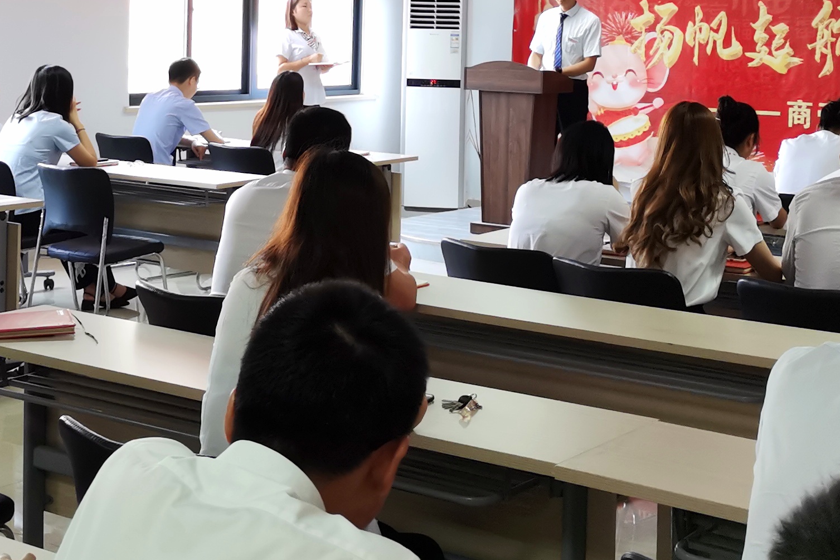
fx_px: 1586
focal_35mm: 68
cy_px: 47
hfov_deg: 29.7
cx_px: 393
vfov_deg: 19.6
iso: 400
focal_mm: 5.58
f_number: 1.8
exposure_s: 1/120
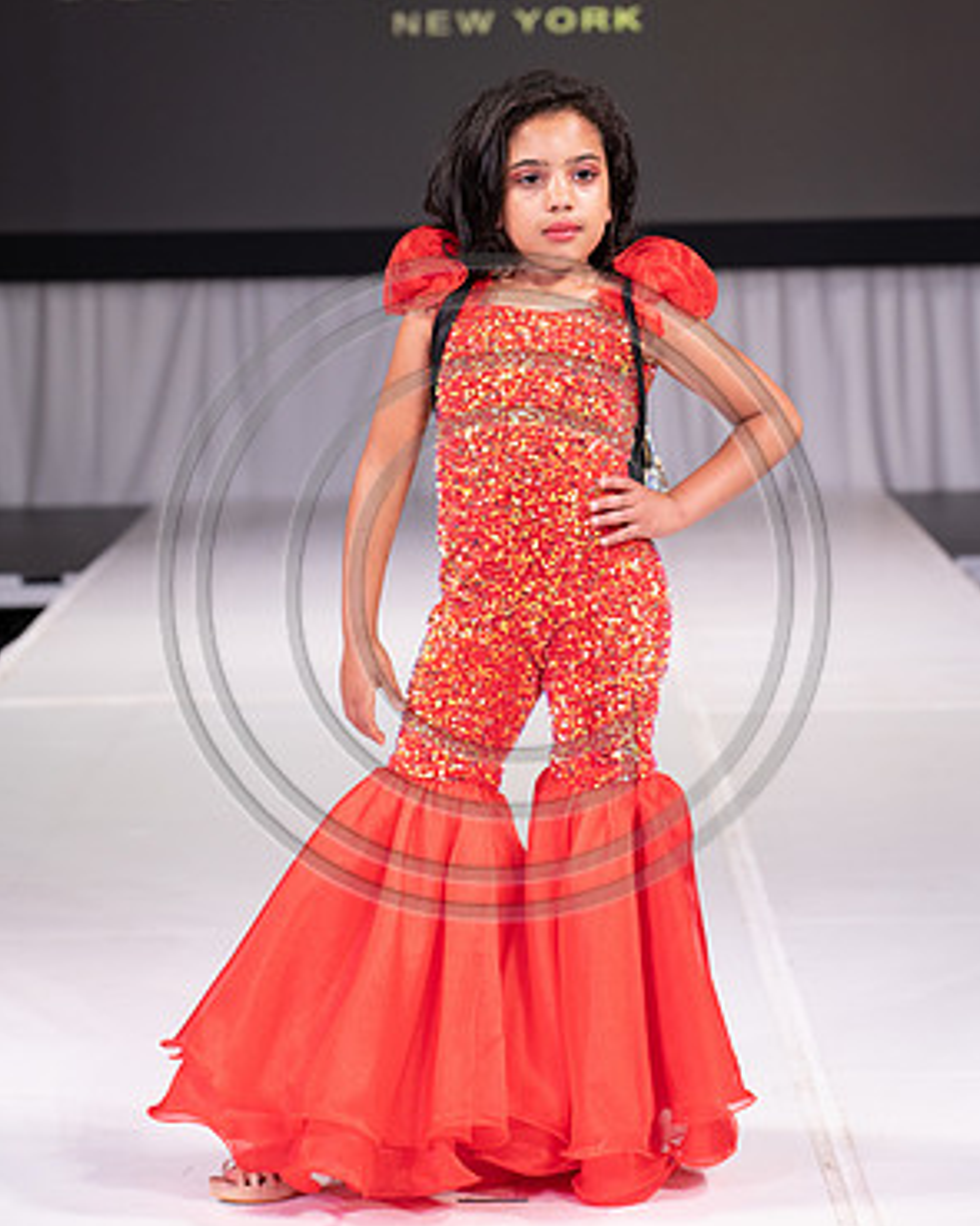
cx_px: 493
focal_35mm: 128
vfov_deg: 15.0
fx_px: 4643
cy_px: 585
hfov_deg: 12.0
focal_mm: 112
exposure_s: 1/400
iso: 2000
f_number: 5.6
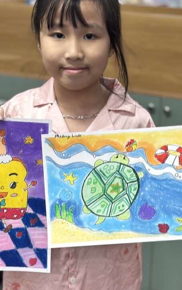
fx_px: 738
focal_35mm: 93
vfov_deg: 22.3
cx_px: 85
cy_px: 150
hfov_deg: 14.1
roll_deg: -0.7
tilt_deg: -15.6
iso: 100
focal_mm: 6.86
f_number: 1.78
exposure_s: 1/100
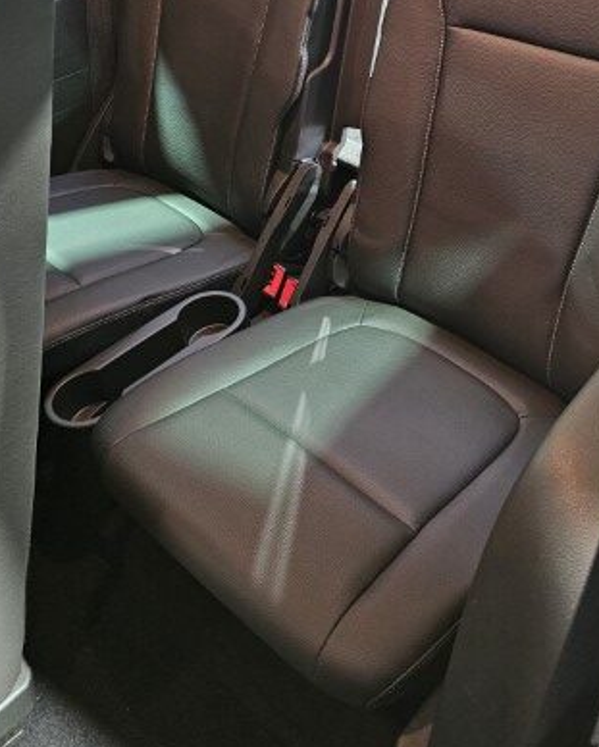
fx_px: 819
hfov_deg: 40.1
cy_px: 171
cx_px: 345
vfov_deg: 46.9
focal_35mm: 37
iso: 800
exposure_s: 1/25
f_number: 1.7
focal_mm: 6.3
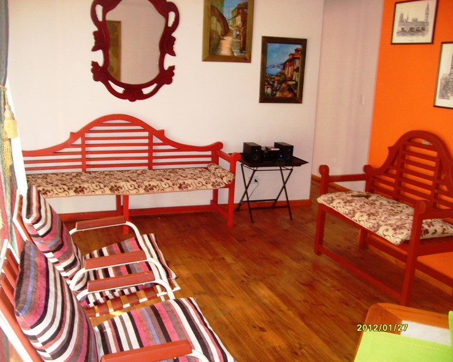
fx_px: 496
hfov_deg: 49.0
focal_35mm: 37
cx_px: 210
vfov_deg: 40.1
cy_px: 182
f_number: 2.8
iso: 120
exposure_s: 1/45
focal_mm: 5.8
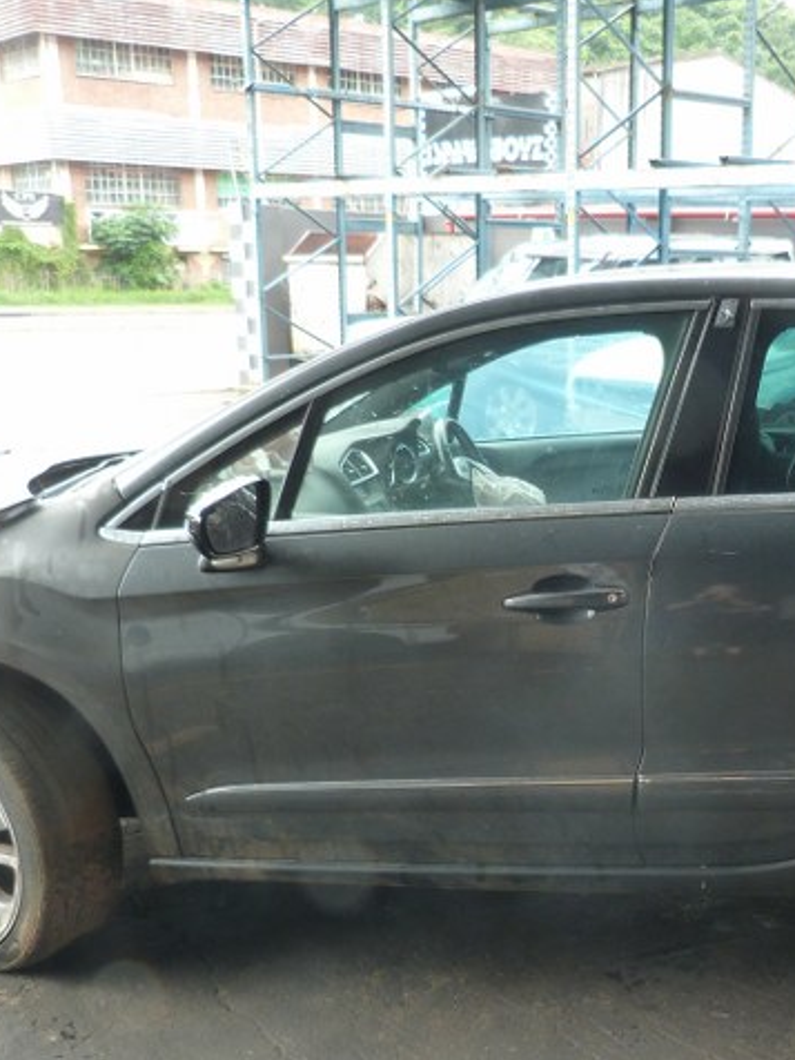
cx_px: 646
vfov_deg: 44.4
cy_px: 664
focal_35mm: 42
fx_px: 1286
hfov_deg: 33.3
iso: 125
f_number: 2.8
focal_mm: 4.5
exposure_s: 1/60
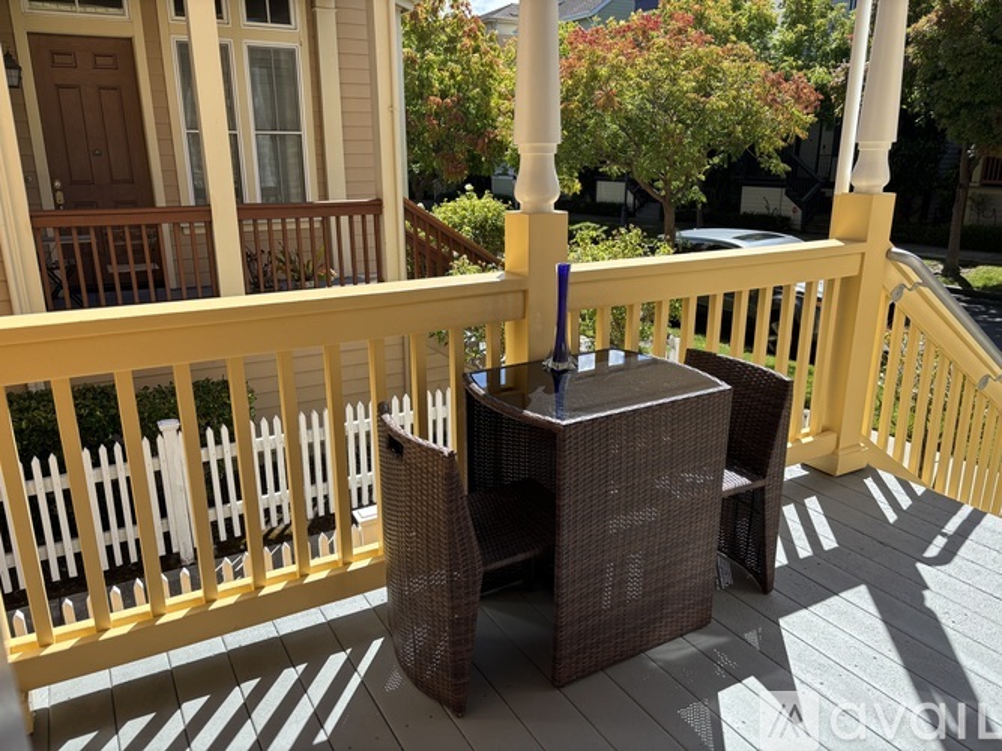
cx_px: 501
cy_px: 376
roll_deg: -1.1
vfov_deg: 53.0
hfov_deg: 67.3
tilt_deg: -15.8
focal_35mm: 26
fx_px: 752
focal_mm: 5.96
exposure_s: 1/1477
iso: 50
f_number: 1.6
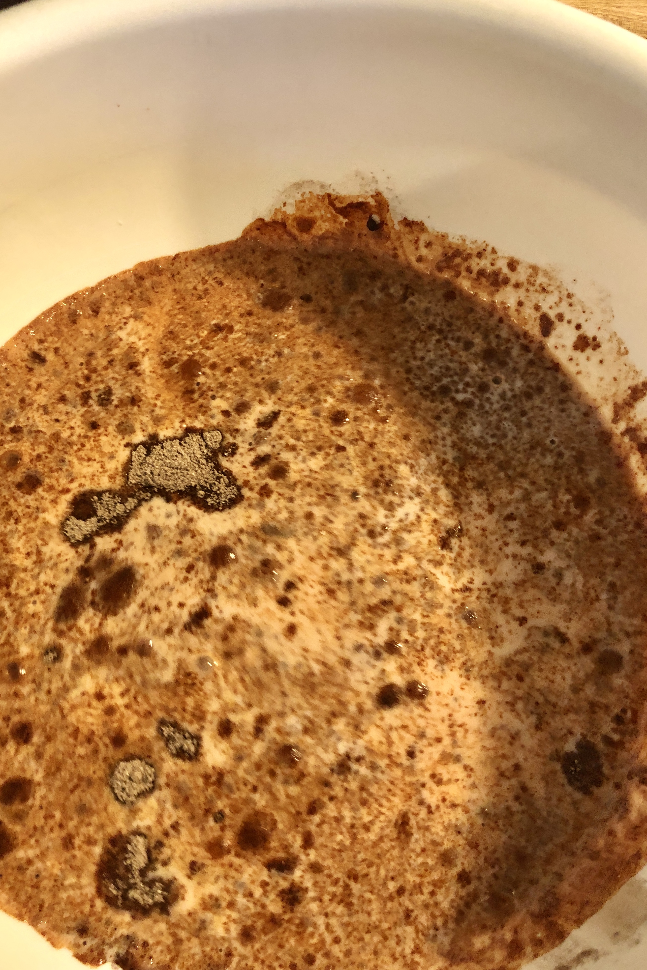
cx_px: 292
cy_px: 479
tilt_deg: -66.0
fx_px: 809
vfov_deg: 61.9
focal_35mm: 30
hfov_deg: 43.5
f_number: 1.8
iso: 64
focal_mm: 3.99
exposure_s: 1/15
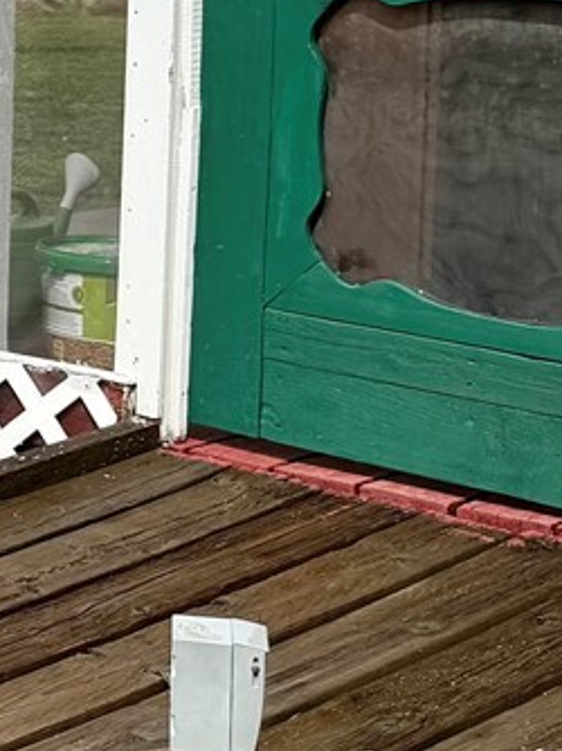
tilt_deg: -4.2
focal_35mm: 115
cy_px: -43
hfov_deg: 10.4
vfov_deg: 16.7
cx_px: -958
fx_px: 2493
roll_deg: +0.1
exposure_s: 1/3279
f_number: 1.78
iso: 80
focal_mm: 6.76
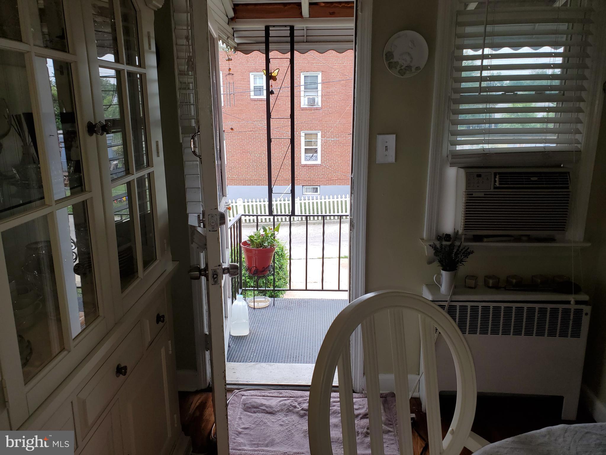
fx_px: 455
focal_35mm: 26
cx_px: 303
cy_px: 228
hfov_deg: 67.3
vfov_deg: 53.1
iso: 50
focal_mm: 4.3
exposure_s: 1/192
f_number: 2.4
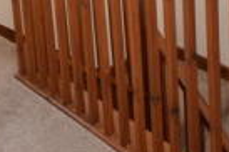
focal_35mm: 72
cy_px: -119
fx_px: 457
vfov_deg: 16.1
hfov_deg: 26.5
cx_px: 234
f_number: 5
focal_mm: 10
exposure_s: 1/100
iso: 400
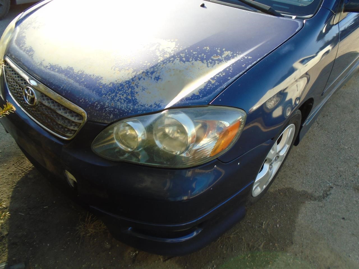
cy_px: 134
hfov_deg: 67.3
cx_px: 180
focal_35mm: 26
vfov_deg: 53.1
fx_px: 270
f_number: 3.2
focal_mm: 4.6
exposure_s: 1/200
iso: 100
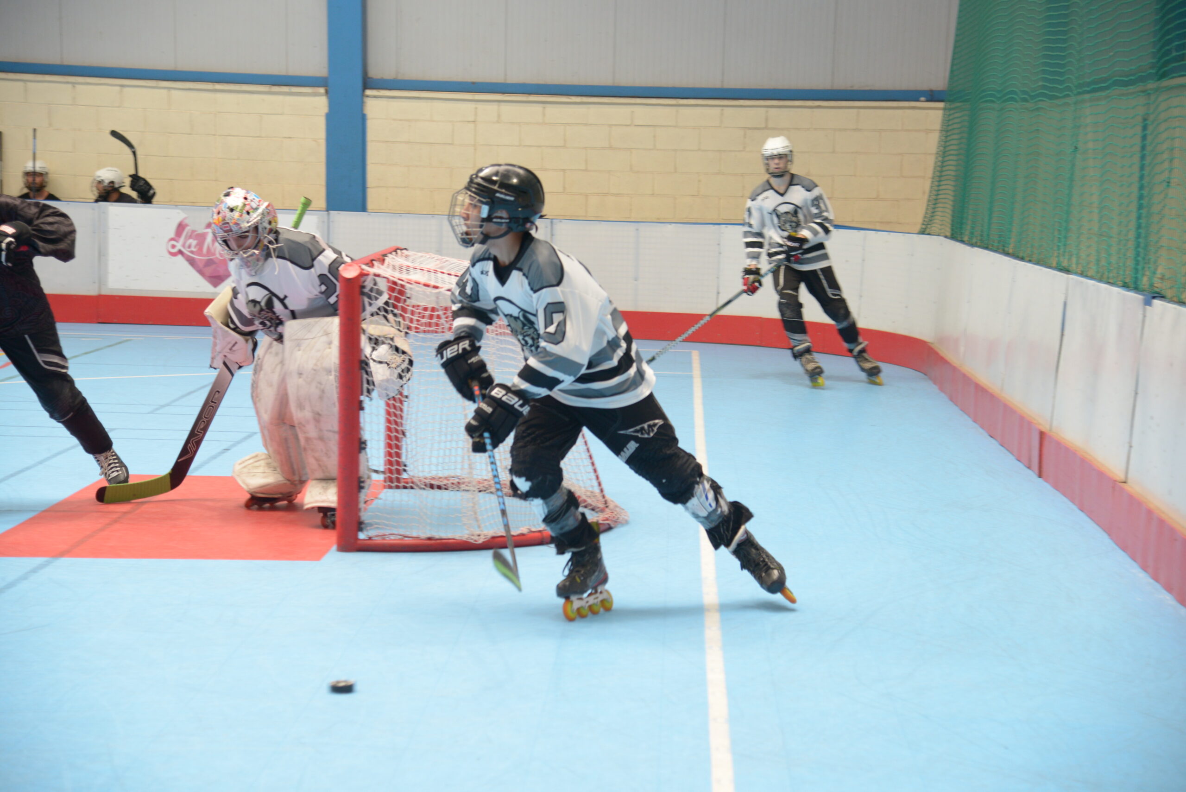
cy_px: 396
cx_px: 593
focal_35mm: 75
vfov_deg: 18.2
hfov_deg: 27.0
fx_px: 2472
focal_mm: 75
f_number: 4.5
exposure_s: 1/200
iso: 1000
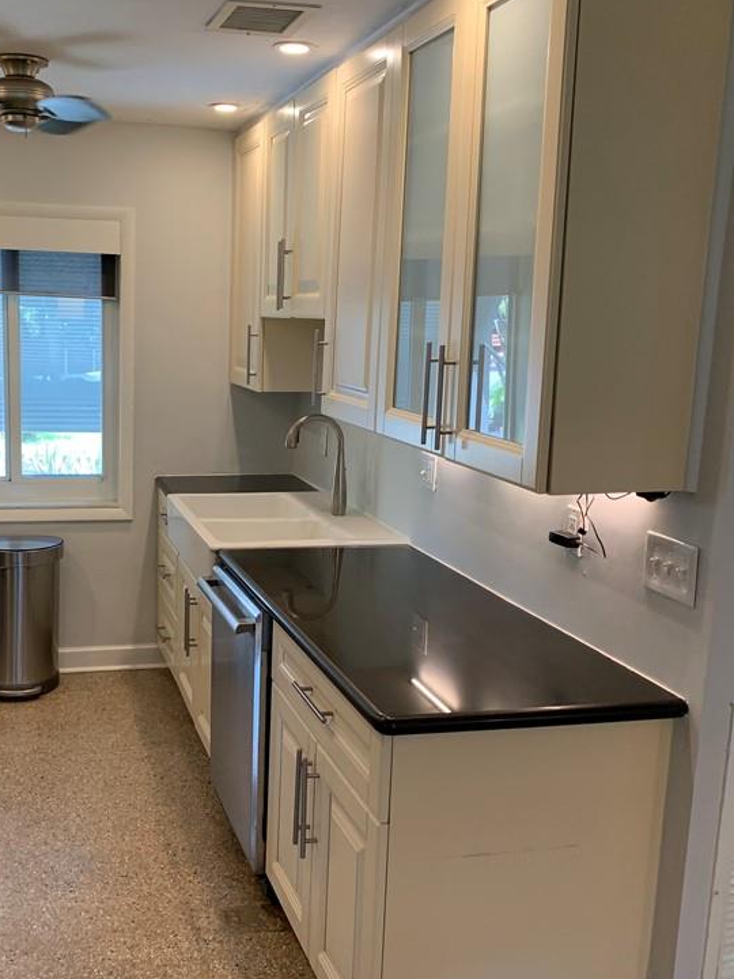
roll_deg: -1.2
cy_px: 492
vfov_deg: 50.1
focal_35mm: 37
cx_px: 223
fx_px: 1046
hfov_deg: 38.1
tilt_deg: -11.3
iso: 100
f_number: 1.8
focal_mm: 4.25
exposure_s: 1/60
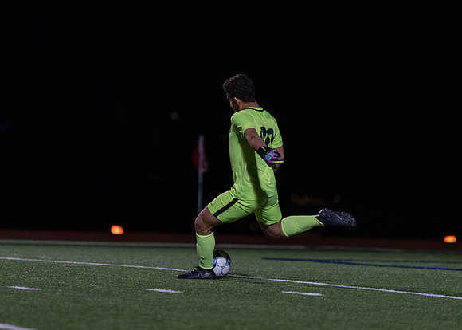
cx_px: 238
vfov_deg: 4.3
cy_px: 155
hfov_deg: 6.0
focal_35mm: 337
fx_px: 4425
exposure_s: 1/1250
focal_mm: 200
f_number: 2.8
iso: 2500
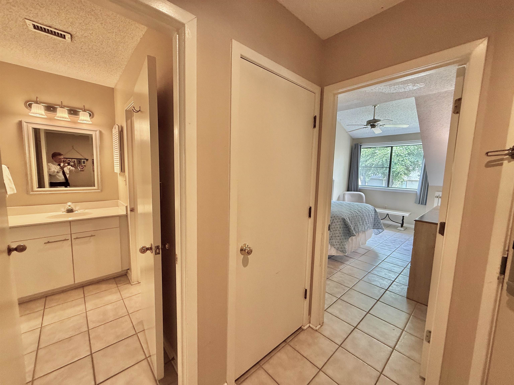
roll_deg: -1.5
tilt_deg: -6.0
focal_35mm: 14
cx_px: 257
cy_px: 192
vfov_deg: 85.7
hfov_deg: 102.1
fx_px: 208
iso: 200
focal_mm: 2.22
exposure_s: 1/120
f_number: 2.2
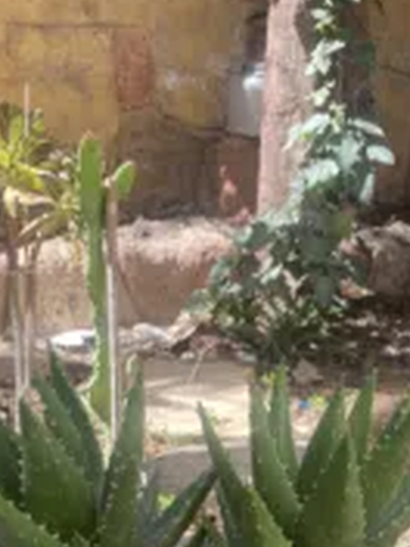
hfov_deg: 24.8
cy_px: 587
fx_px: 932
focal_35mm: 59
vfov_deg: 29.7
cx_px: 162
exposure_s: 1/301
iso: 32
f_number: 1.8
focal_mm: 4.25
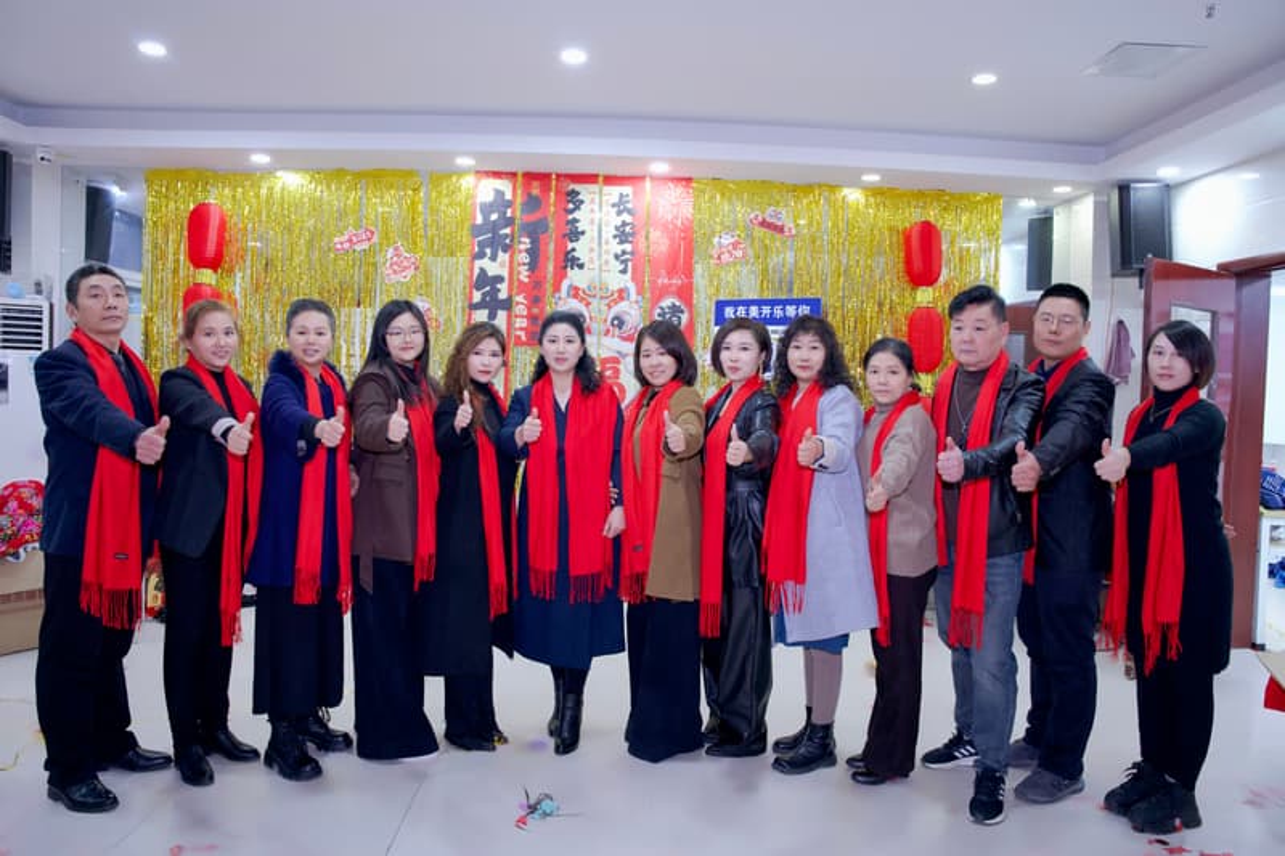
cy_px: 428
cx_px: 642
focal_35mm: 24
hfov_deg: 73.8
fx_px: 856
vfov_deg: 53.1
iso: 2500
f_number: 4.5
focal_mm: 24
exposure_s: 1/80
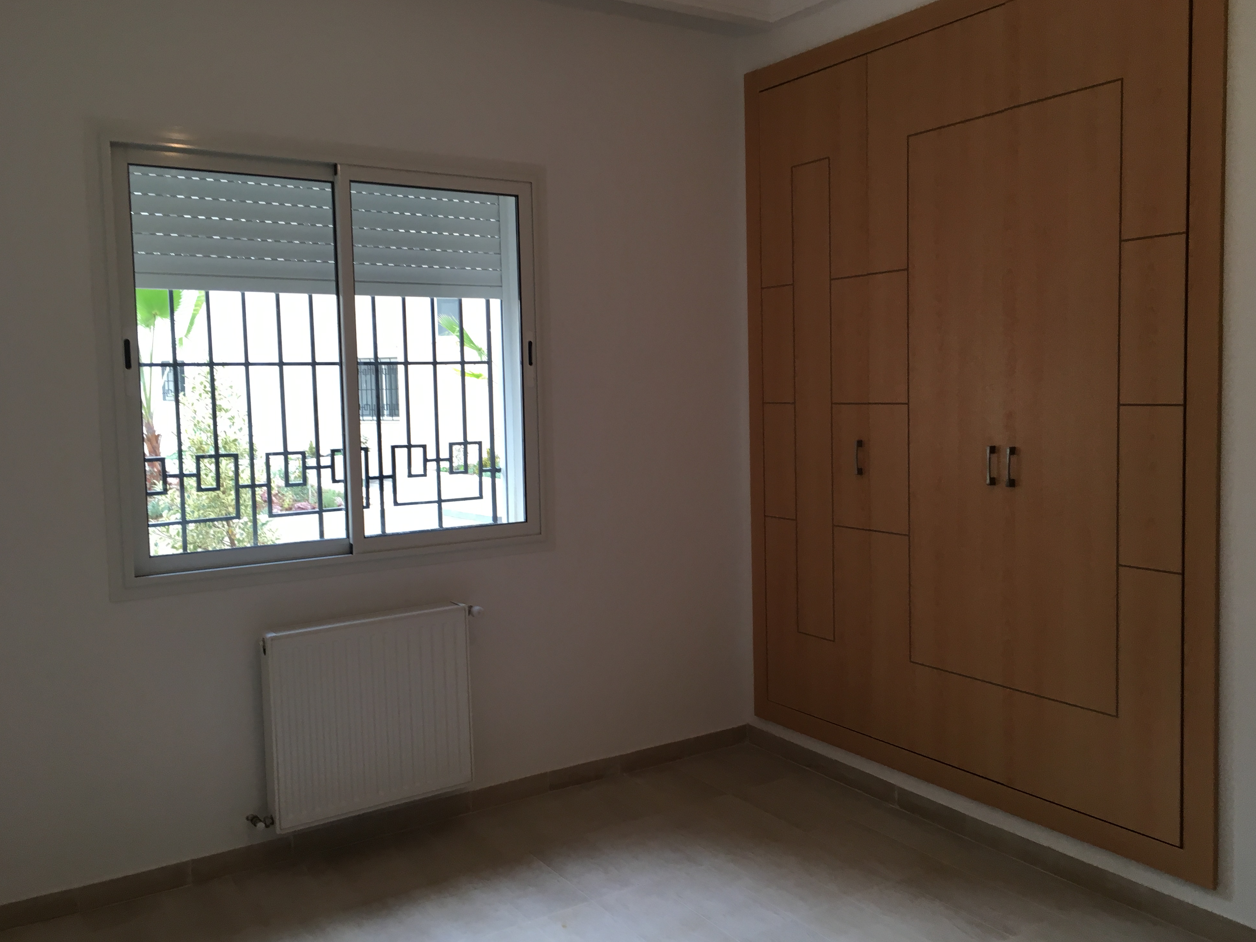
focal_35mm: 30
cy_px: 459
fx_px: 1088
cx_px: 646
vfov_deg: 46.8
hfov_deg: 60.0
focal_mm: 4.15
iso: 25
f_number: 2.2
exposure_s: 1/33
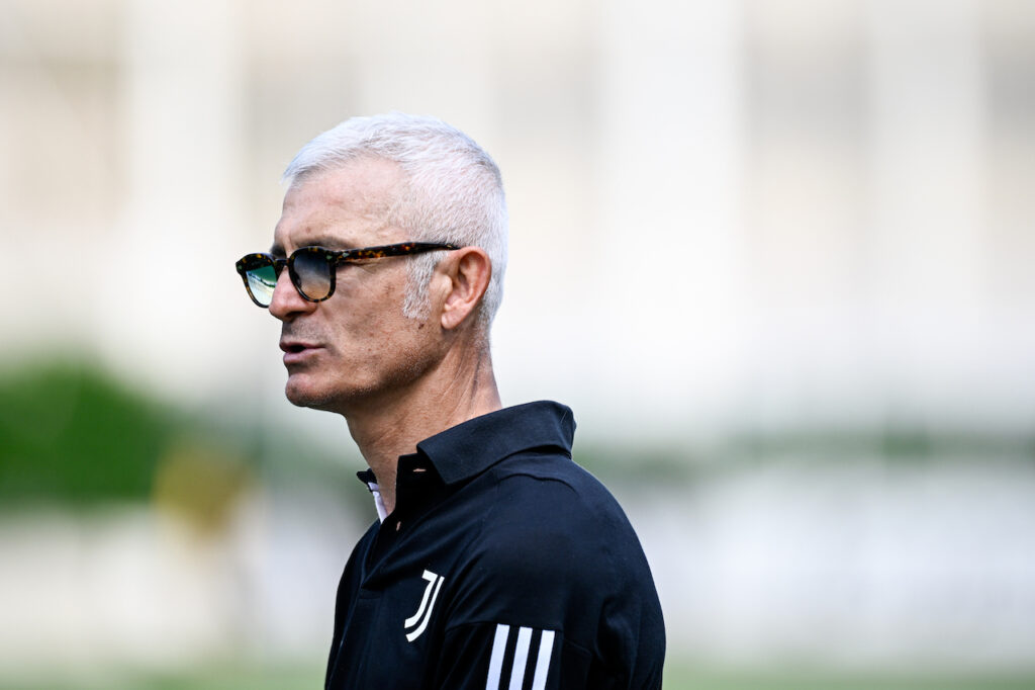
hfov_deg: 3.7
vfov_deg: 2.5
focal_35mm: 560
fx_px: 16094
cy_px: 345
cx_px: 518
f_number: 4
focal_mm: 560
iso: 500
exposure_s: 1/2000
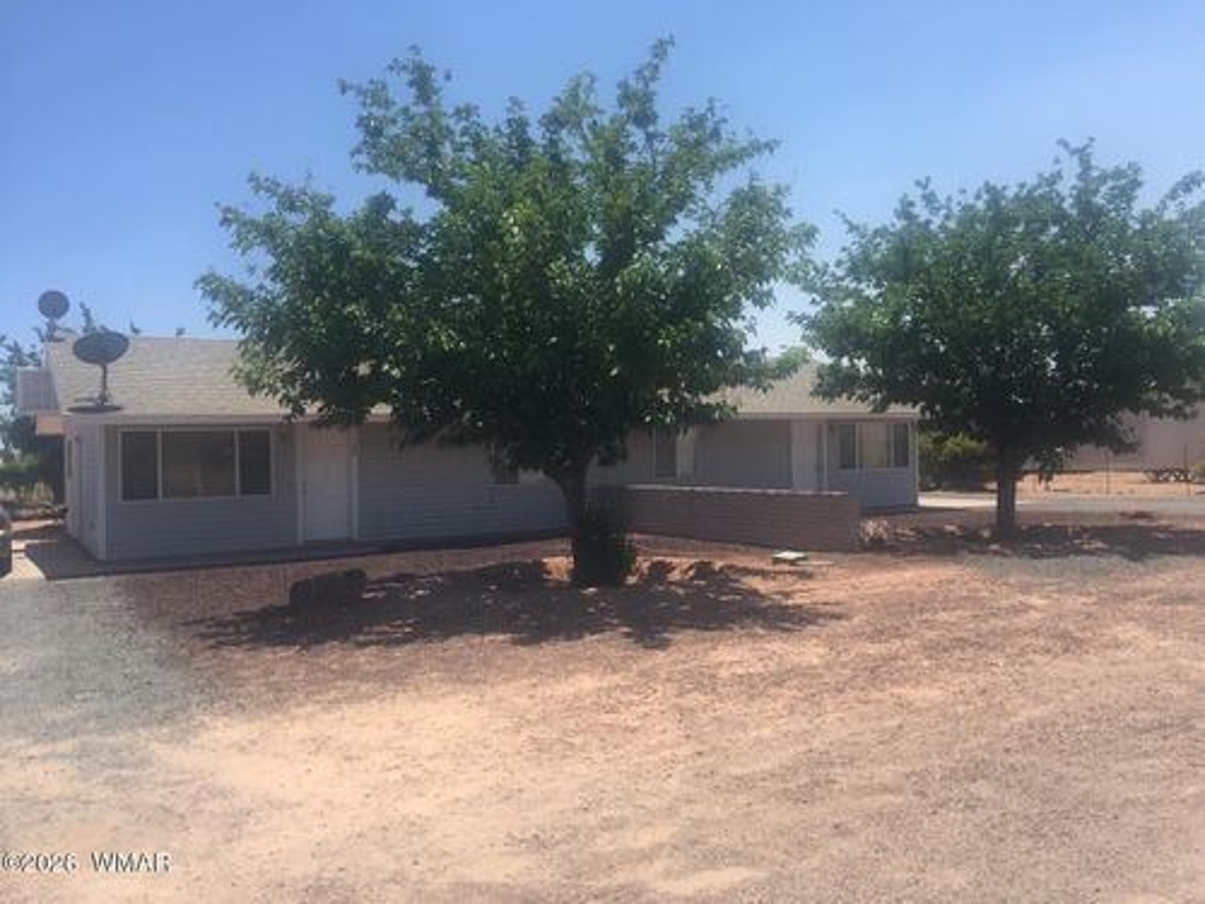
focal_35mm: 29
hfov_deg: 61.7
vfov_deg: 48.2
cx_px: 602
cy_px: 452
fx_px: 1010
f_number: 2.2
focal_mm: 4.15
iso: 32
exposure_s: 1/1799
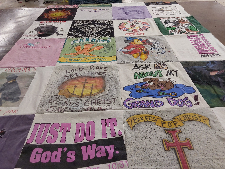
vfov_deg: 49.7
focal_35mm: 28
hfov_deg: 63.4
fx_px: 182
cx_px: 112
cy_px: 84
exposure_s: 1/60
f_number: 1.9
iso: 64
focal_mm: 2.91
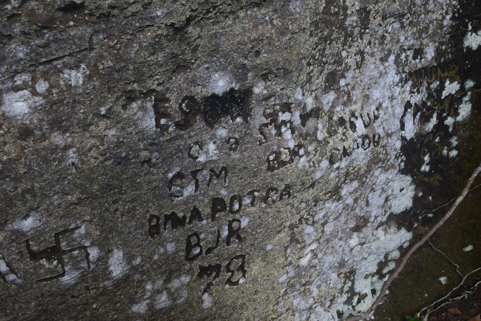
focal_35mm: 40
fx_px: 541
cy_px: 160
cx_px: 240
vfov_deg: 33.0
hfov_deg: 47.9
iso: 400
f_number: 7.1
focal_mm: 27
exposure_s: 1/30
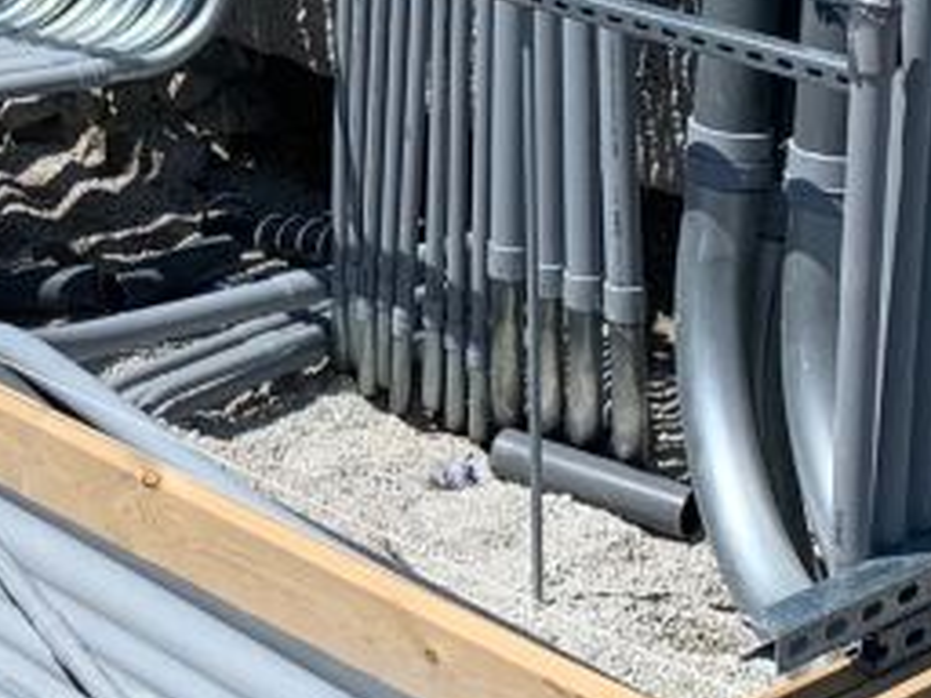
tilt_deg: -12.2
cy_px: -254
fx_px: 3281
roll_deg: +0.9
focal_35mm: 122
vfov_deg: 11.8
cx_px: -127
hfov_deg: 15.7
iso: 25
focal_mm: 4.25
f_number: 1.8
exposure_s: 1/3788
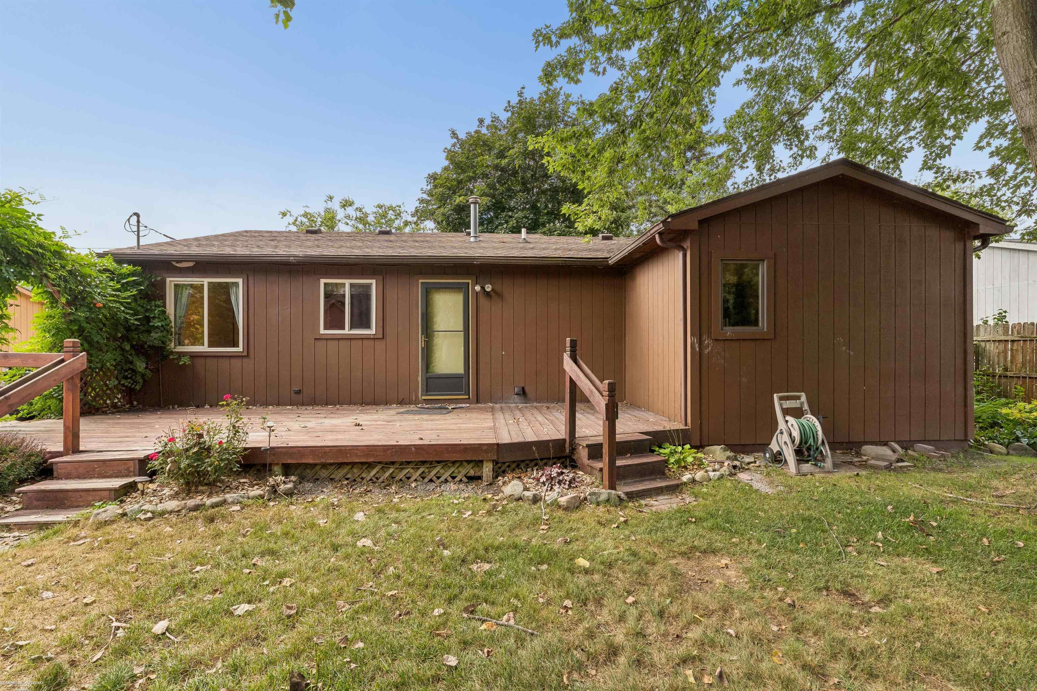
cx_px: 518
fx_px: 461
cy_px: 346
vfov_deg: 73.7
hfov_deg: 96.7
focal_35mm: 16
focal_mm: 16
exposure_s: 1/60
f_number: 13
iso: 200
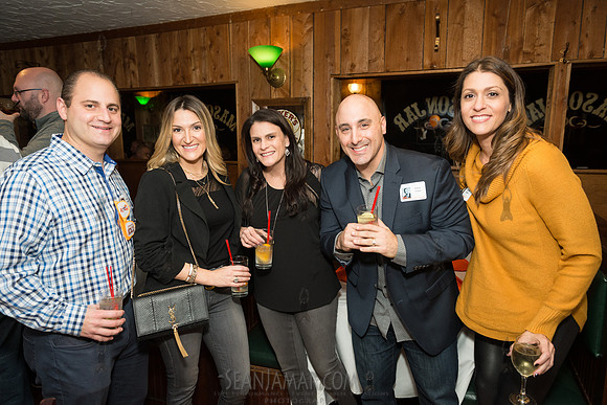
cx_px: 304
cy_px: 202
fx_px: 405
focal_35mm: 24
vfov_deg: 53.2
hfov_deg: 73.7
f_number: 4
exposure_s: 1/320
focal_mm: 24
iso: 1000
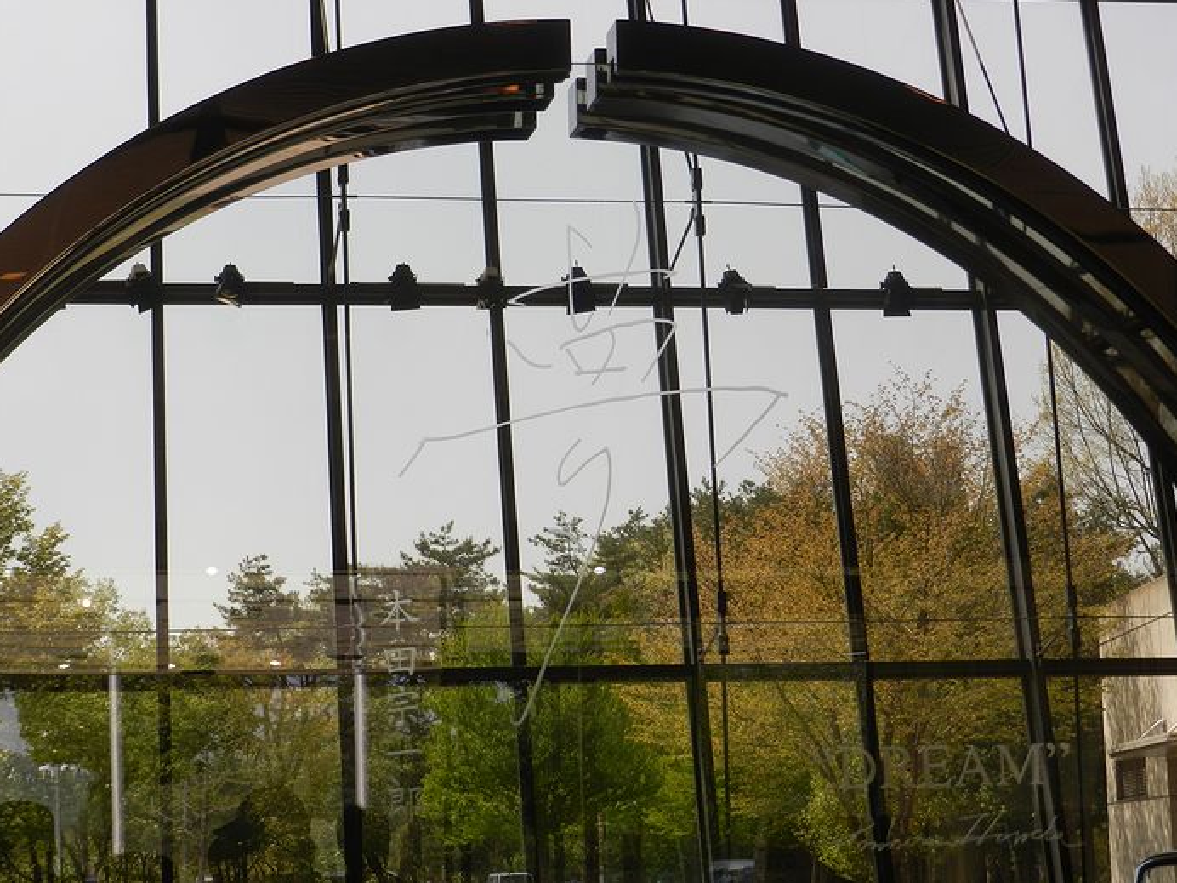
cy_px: 442
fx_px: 2890
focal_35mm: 85
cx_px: 588
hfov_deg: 23.0
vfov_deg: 17.4
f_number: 4.4
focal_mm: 14.9
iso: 160
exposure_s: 1/250
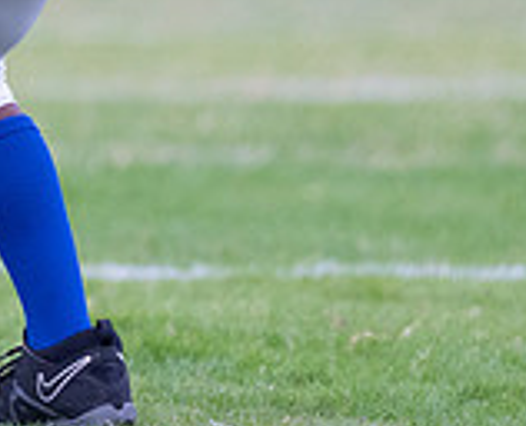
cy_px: -303
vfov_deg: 1.4
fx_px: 17757
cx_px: -579
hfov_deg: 1.7
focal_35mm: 1135
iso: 2000
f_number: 2.8
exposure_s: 1/1250
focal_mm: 200
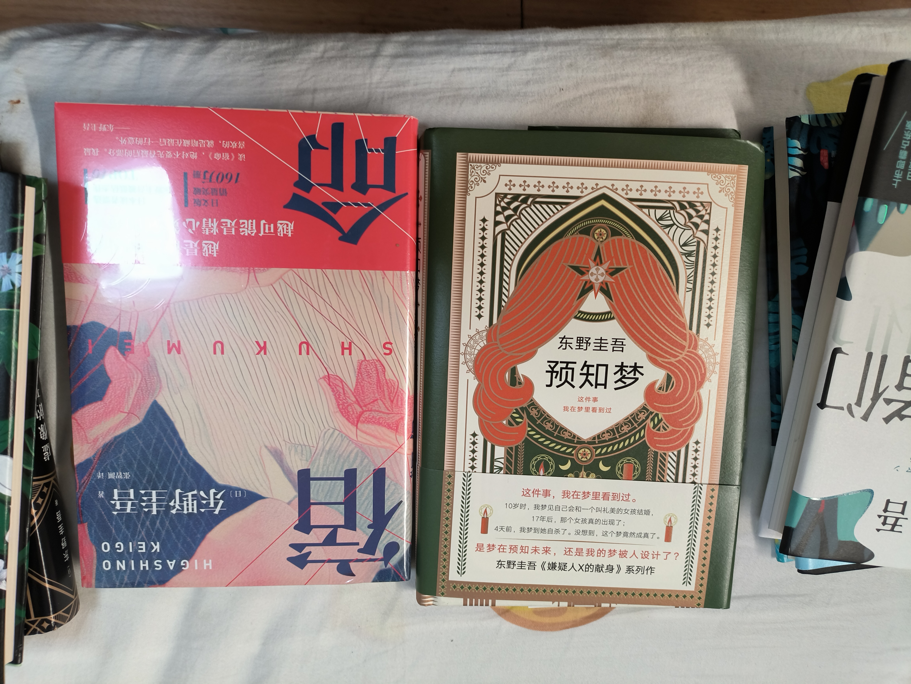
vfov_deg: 58.9
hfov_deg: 73.9
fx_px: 606
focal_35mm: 23
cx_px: 456
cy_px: 342
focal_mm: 4.69
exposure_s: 1/50
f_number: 1.79
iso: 263
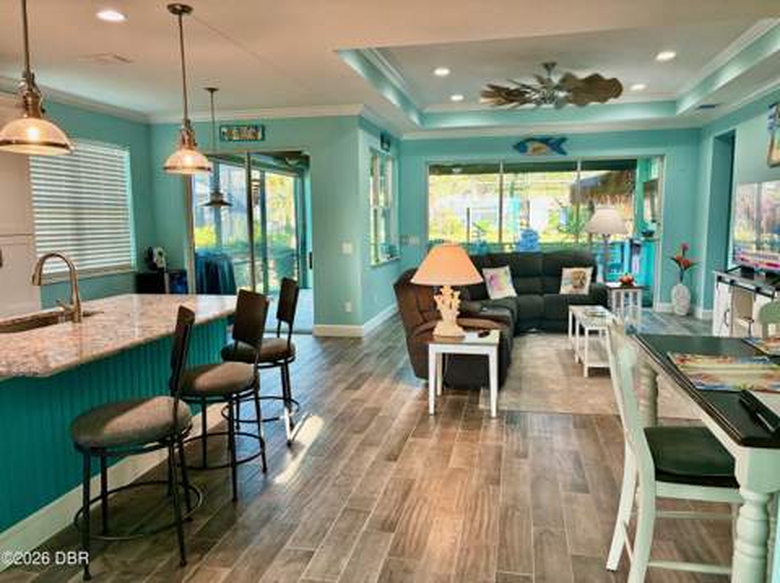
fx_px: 585
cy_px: 292
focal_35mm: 26
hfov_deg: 67.4
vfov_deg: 53.0
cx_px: 390
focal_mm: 4.2
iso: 80
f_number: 1.64
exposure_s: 1/60
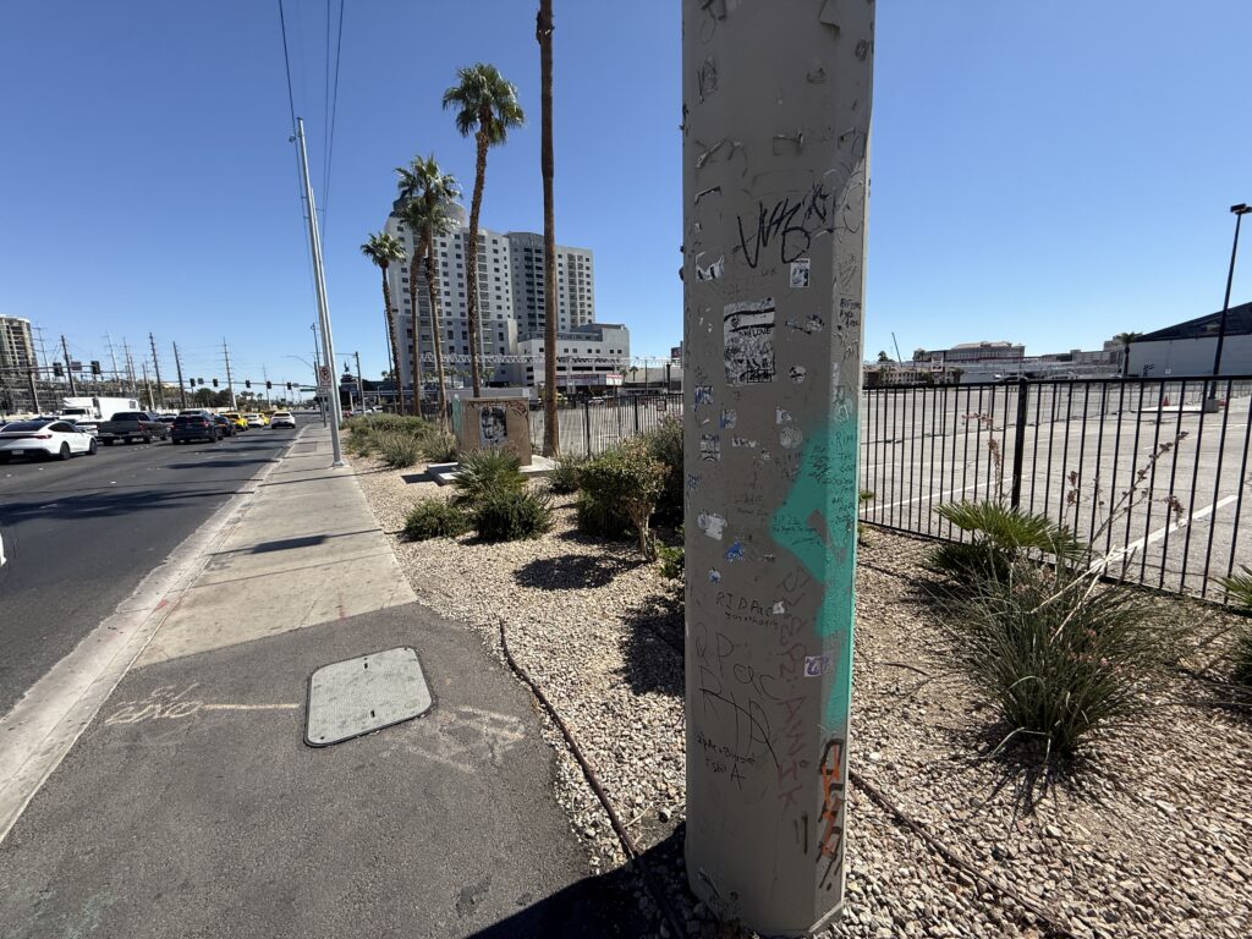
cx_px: 626
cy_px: 470
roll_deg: +1.9
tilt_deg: -9.0
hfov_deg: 102.1
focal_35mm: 14
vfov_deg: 85.7
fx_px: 506
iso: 50
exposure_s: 1/1656
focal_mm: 2.22
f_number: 2.2
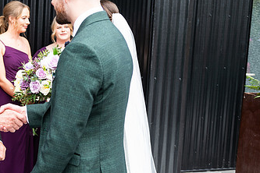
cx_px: 38
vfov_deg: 22.3
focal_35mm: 61
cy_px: 79
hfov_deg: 31.7
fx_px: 441
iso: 160
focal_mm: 35
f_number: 3.5
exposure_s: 1/200
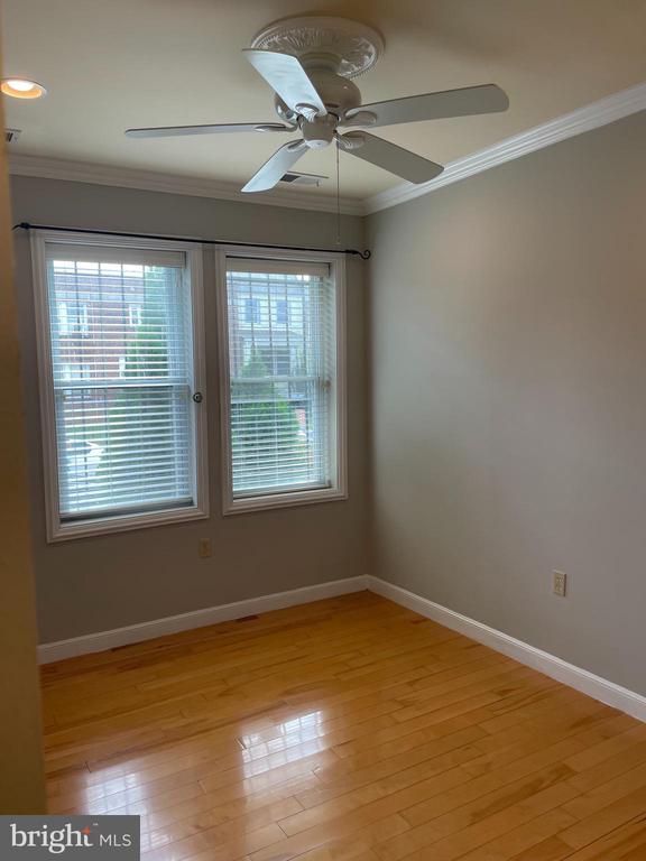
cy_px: 430
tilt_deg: -5.1
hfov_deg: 53.1
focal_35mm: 26
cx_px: 323
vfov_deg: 67.3
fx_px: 647
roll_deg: +1.3
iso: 40
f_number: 1.6
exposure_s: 1/120
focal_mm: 4.2
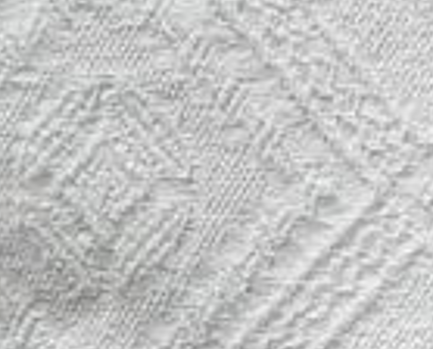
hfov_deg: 9.0
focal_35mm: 182
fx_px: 2339
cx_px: 1209
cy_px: 343
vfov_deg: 8.5
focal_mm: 3.93
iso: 200
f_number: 1.7
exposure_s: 1/50
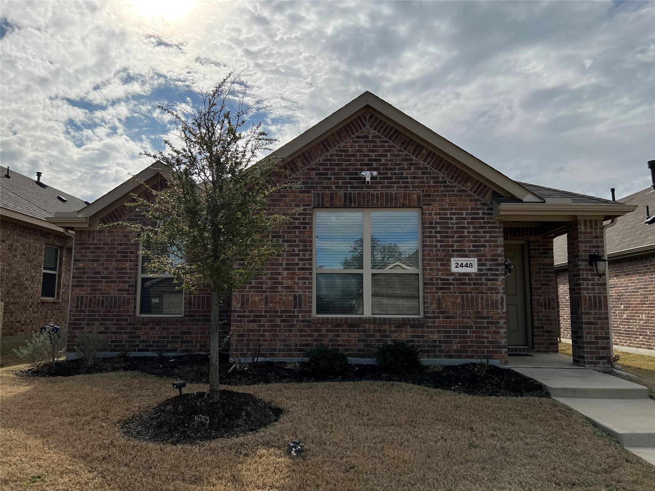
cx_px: 328
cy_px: 246
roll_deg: -1.0
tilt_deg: +6.3
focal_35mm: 26
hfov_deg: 67.3
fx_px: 492
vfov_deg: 53.1
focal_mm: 5.7
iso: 50
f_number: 1.5
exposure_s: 1/12658
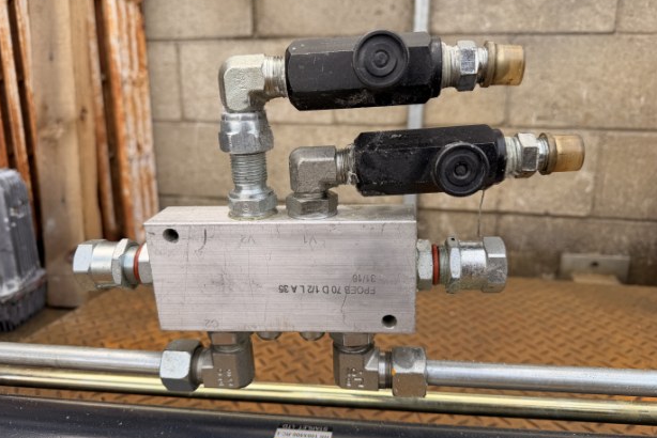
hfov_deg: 69.4
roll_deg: +0.1
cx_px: 334
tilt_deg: -14.3
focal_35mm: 26
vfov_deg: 49.6
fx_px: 475
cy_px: 223
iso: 80
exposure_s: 1/702
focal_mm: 6.76
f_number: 1.78
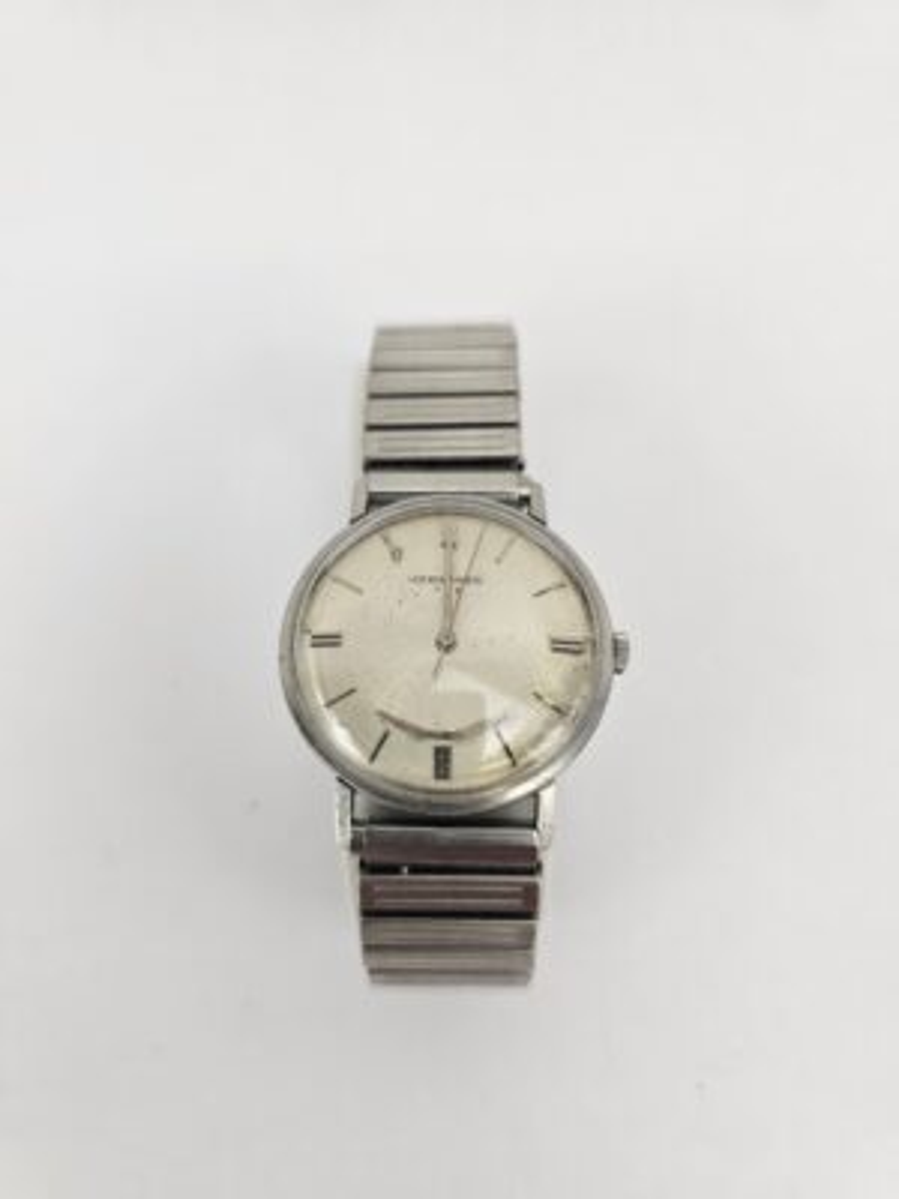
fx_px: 796
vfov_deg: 73.9
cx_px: 450
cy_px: 600
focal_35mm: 23
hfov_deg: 58.9
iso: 40
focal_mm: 6.3
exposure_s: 1/100
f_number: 1.7
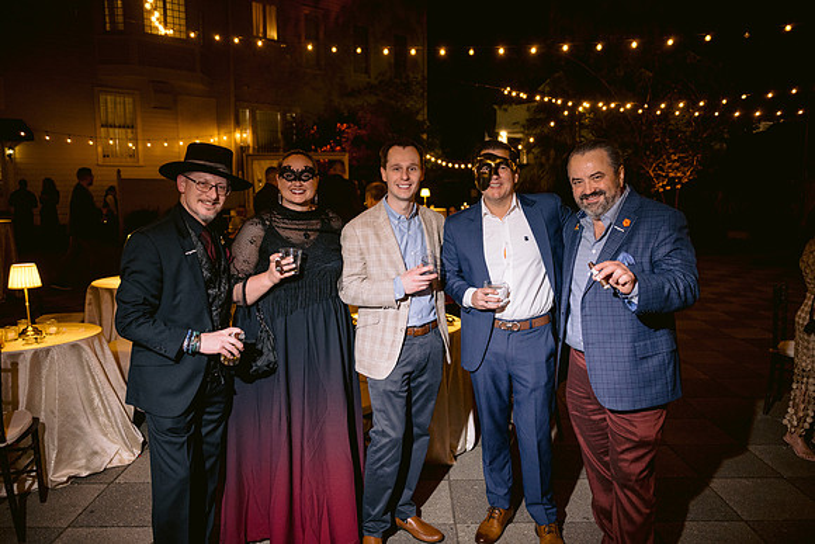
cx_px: 408
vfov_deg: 46.4
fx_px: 634
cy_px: 272
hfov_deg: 65.5
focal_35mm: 28
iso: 800
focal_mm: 28
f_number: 2.8
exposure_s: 1/80
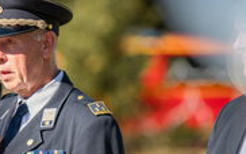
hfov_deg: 3.5
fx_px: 4072
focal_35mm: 607
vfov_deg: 2.2
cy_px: 74
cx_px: 91
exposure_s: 1/1600
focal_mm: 200
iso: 100
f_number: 2.8
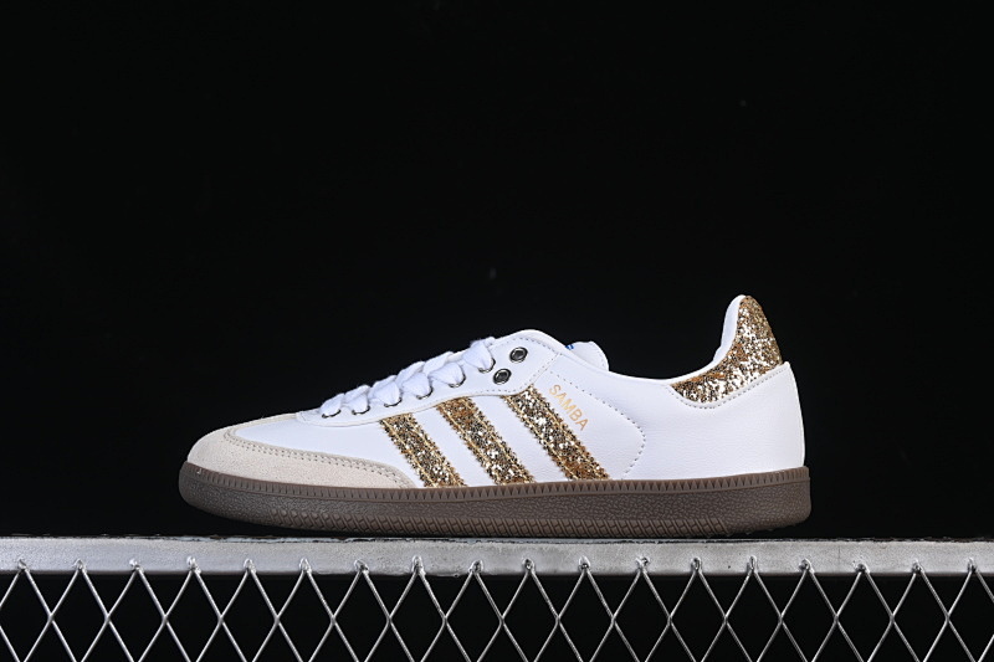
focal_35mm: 75
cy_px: 331
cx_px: 497
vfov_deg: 18.2
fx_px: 2070
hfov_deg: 27.0
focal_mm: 50
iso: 160
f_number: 8
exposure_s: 1/80
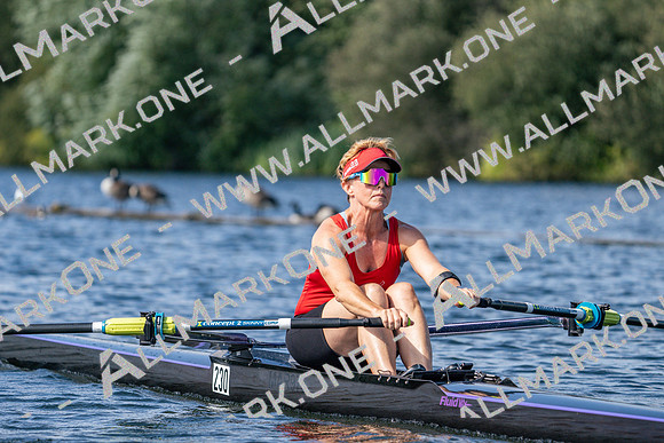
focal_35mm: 284
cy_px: 222
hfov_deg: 7.3
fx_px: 5239
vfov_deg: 4.8
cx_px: 332
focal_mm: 284
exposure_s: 1/1600
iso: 320
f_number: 5.6
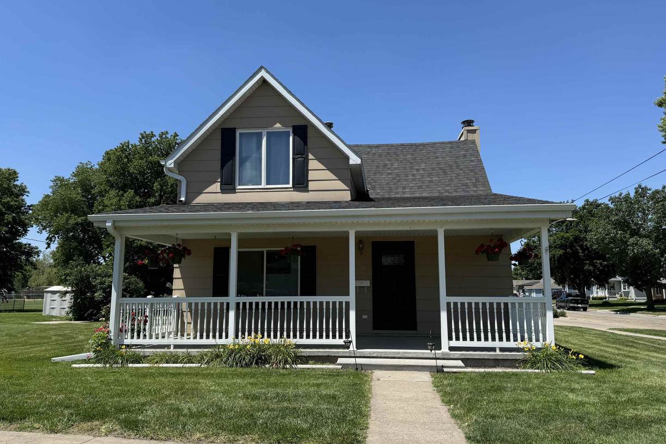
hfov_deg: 69.4
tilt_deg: +7.3
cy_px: 230
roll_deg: +0.1
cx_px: 331
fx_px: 481
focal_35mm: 26
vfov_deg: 49.5
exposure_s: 1/4310
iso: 80
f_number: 1.78
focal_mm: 6.76
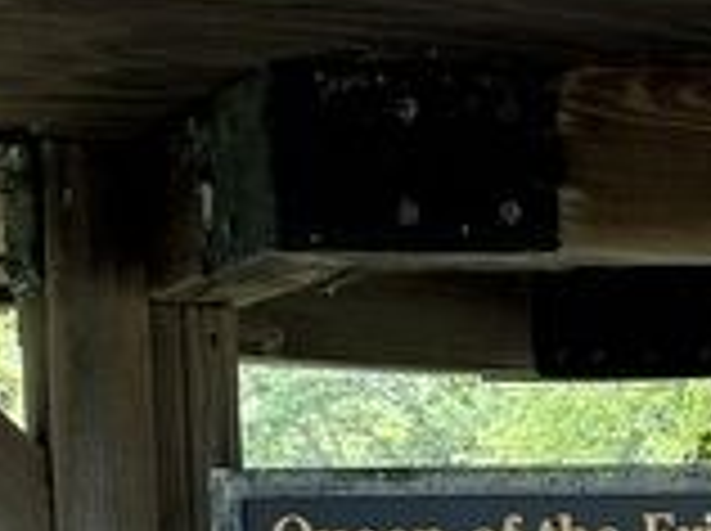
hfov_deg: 14.3
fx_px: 2707
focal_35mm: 132
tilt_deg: -7.0
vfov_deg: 10.7
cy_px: 855
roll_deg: +2.2
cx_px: 958
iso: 40
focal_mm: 5.7
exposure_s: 1/183
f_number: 1.5
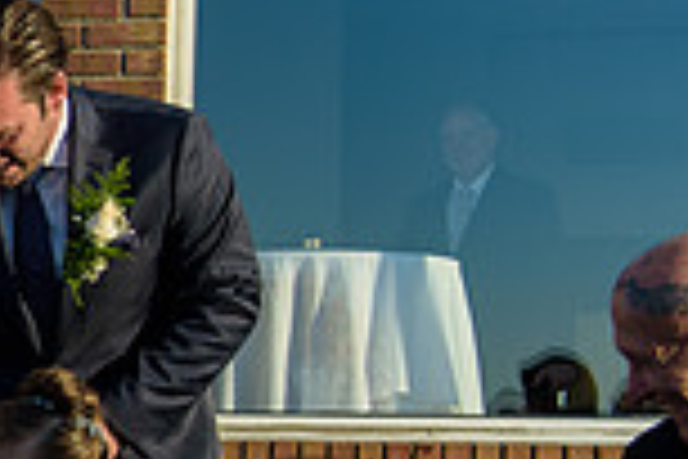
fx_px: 2465
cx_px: -576
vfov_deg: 10.5
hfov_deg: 14.0
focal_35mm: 129
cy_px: 448
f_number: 3.2
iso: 200
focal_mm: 34
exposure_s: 1/1600
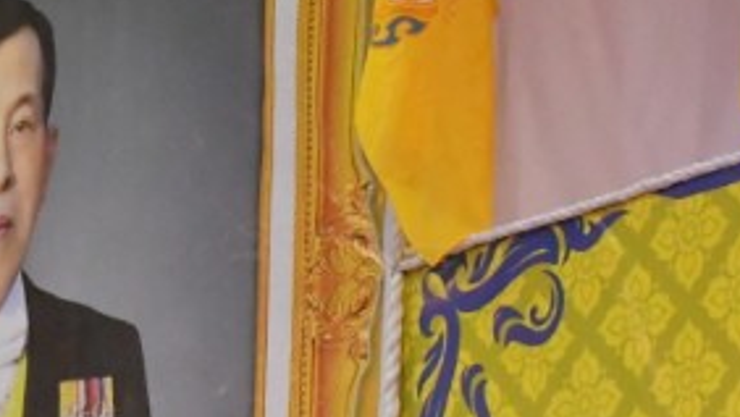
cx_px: -24
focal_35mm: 334
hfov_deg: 6.4
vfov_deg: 3.6
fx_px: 6557
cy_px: 527
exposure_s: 1/320
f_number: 9
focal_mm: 52
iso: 6400
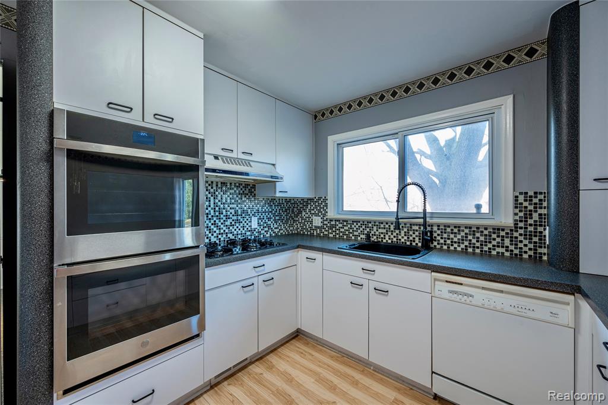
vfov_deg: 81.2
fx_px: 236
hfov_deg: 104.3
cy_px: 202
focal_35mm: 14
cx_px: 304
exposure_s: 1/5
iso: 200
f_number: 8
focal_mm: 14
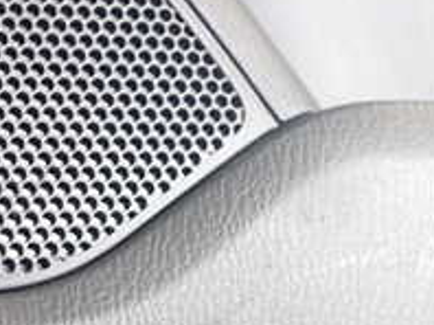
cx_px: 53
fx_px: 1140
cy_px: 463
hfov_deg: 21.1
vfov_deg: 15.2
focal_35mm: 91
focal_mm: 5.4
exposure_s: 1/30
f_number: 2.3
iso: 200
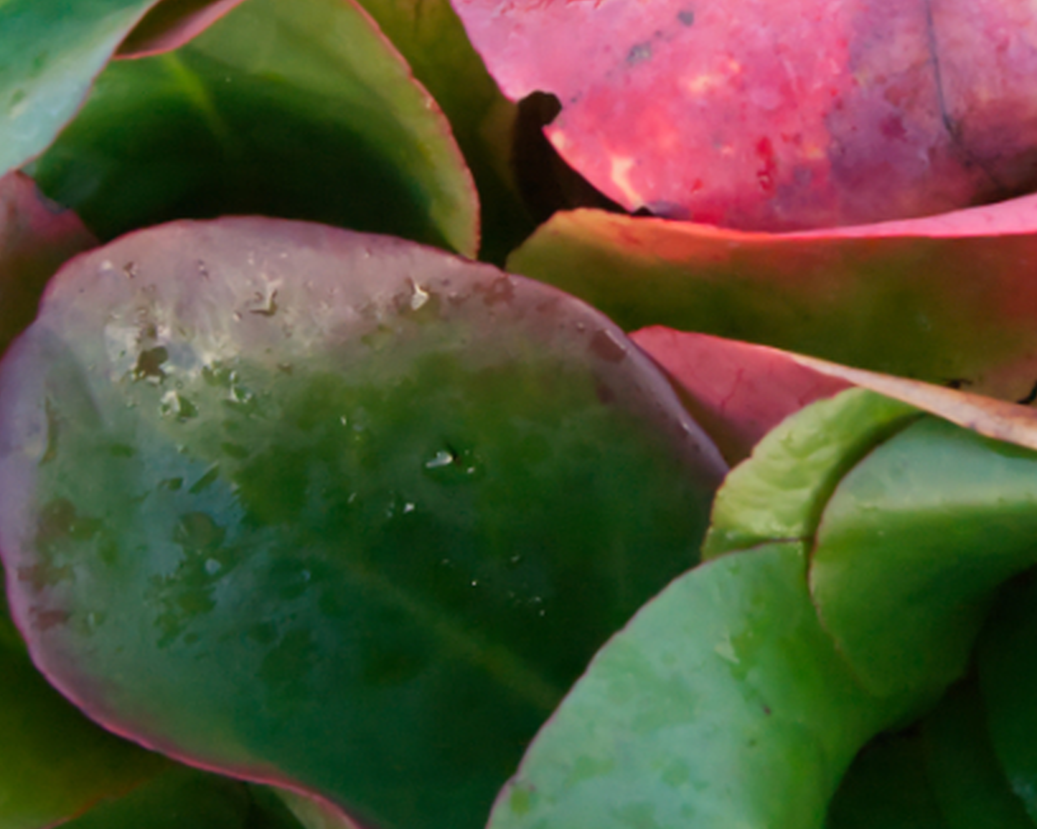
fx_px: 3558
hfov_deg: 16.6
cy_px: -15
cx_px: 653
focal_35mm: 116
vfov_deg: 13.1
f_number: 9
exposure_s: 1/200
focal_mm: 28
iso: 3200
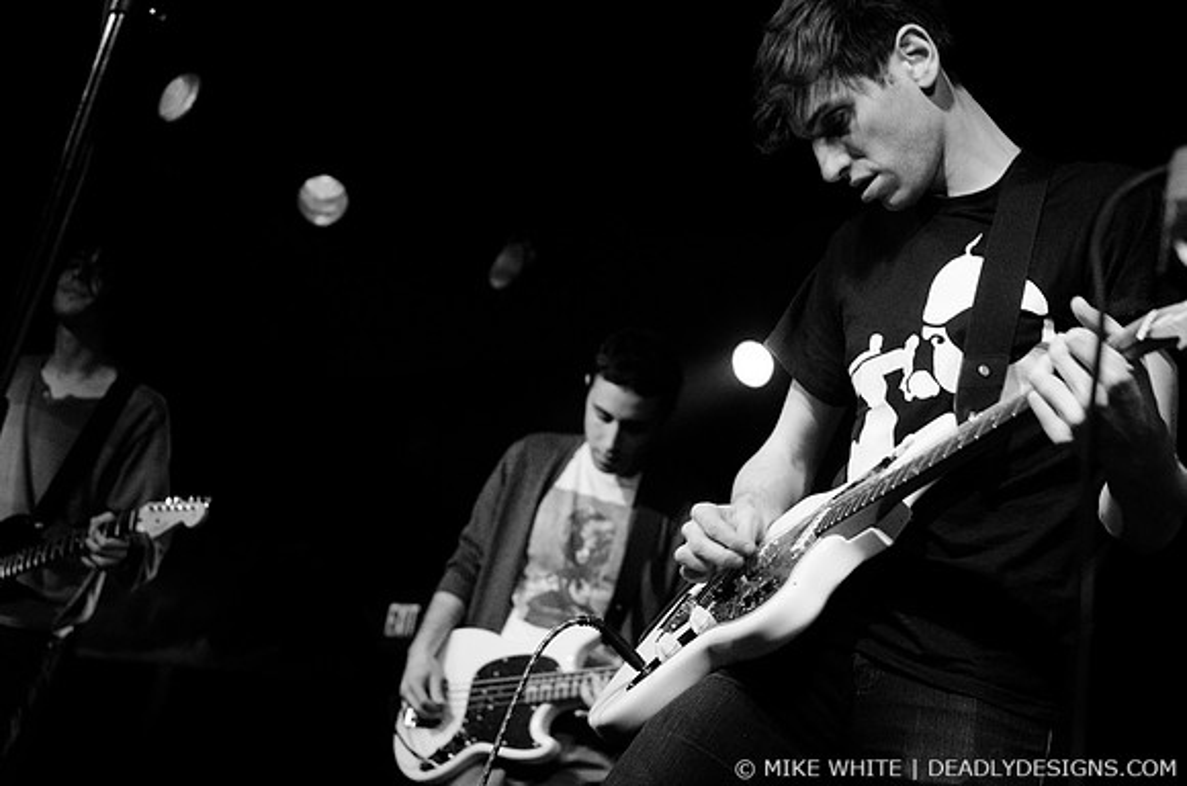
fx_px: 1727
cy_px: 393
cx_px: 594
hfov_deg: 37.9
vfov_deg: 25.6
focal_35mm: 52
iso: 2000
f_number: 2.8
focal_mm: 35
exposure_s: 1/100
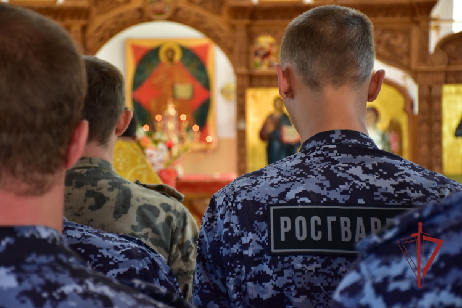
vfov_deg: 13.8
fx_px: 1271
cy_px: 154
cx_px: 231
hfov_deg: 20.6
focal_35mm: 99
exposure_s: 1/60
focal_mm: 66
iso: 1000
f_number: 5
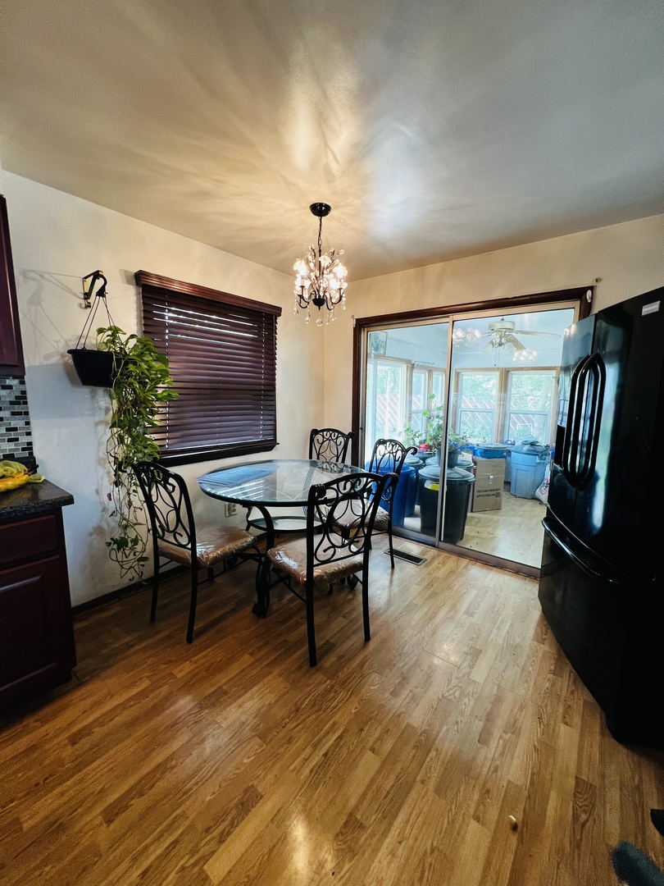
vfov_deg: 106.2
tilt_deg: -6.3
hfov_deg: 89.9
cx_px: 332
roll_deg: -0.4
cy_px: 443
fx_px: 332
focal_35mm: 13
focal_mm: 1.57
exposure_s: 1/60
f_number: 1.8
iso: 160
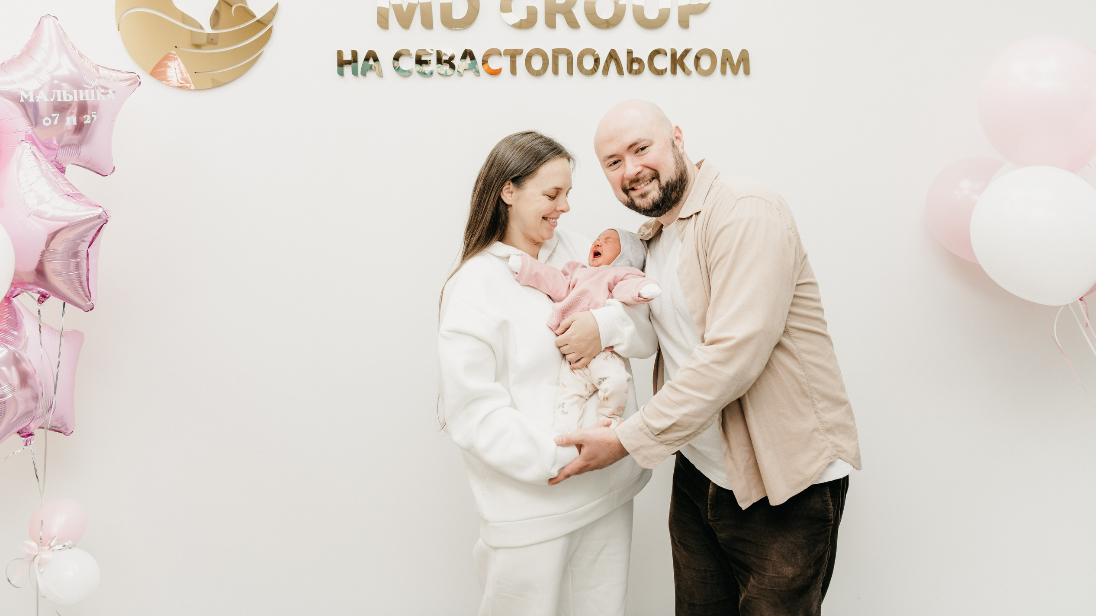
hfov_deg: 64.3
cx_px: 560
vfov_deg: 38.8
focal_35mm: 30
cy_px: 253
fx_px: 872
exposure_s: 1/160
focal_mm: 28
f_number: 4
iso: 250
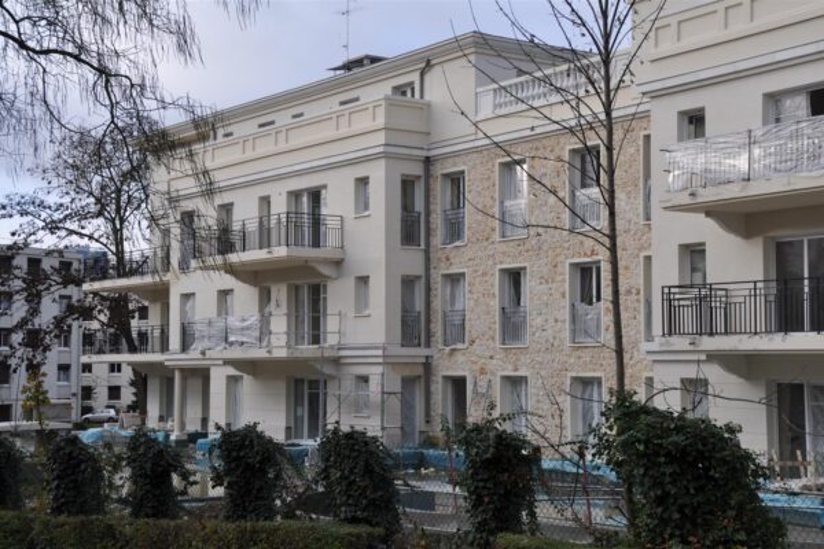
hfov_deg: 33.4
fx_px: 1373
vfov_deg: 22.6
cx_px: 412
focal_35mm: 60
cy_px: 274
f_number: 8
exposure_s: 1/250
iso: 200
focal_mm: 40
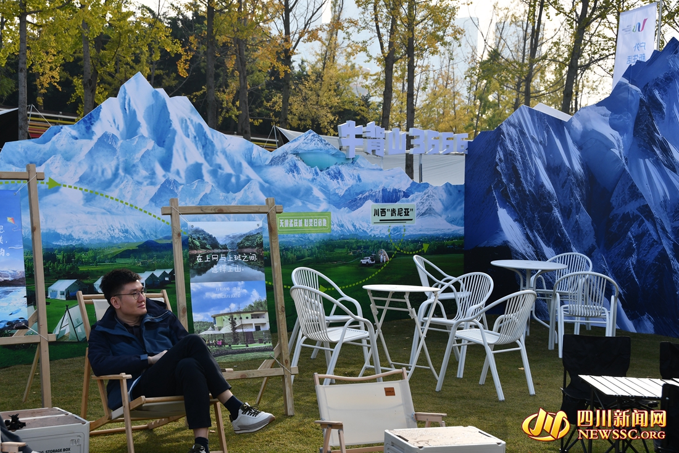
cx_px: 340
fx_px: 1131
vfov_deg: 22.6
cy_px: 226
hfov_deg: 33.4
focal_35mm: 60
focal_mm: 40
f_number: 8
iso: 180
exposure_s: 1/250
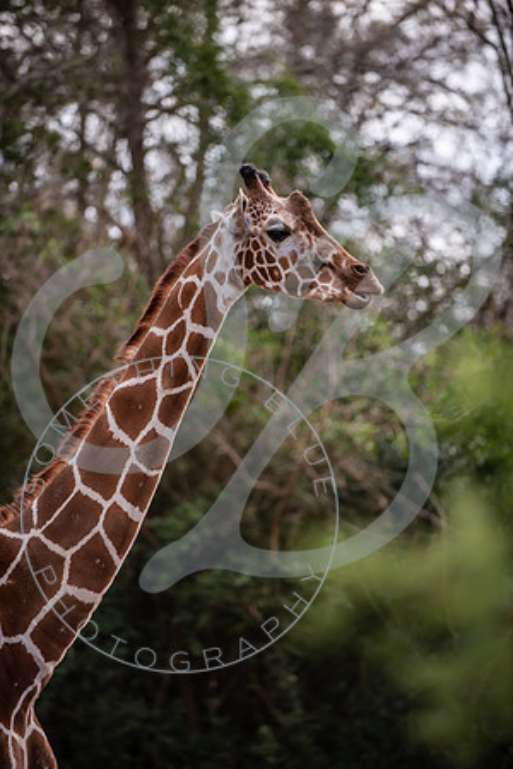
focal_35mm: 175
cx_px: 256
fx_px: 3740
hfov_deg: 7.8
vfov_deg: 11.7
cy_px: 384
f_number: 2.8
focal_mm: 175
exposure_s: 1/400
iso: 100
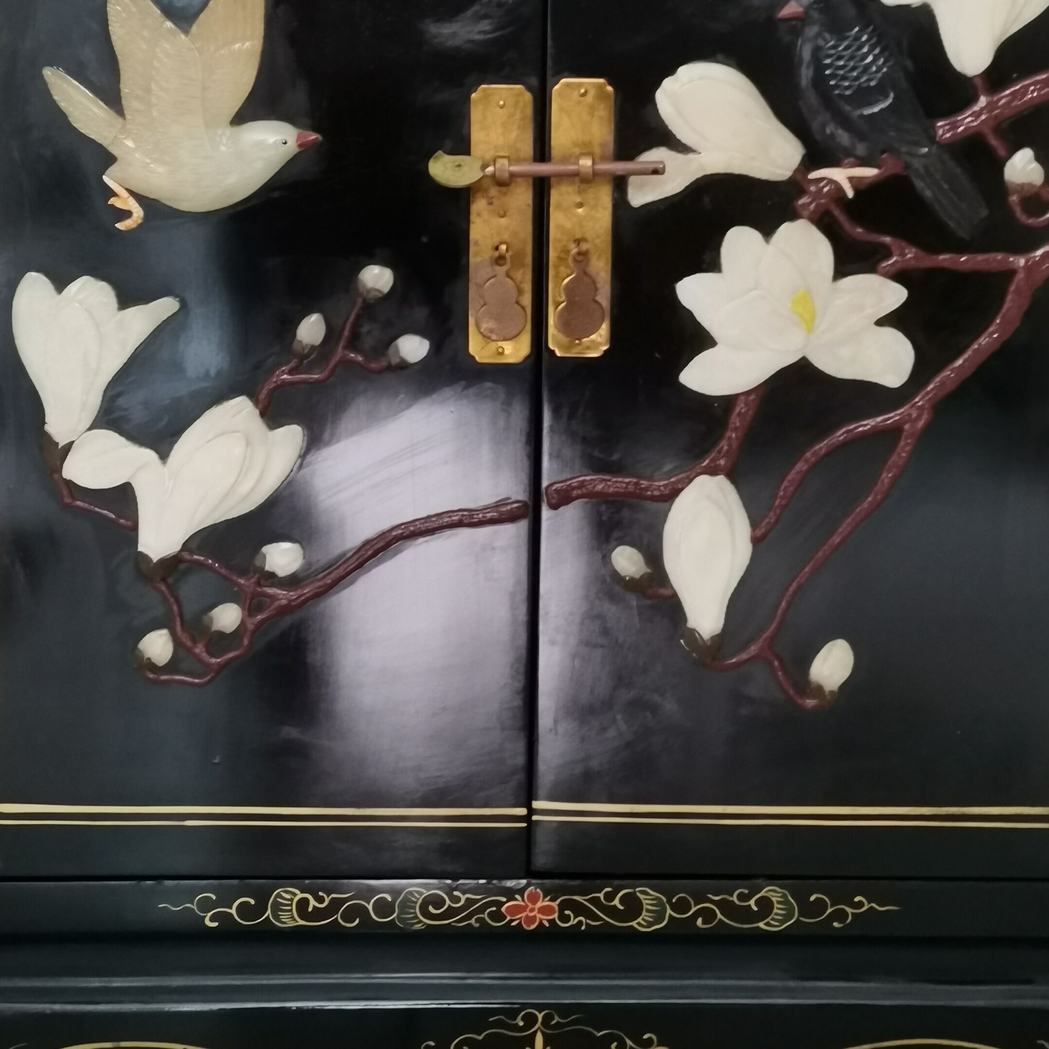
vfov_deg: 30.3
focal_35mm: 56
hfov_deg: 30.5
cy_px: 338
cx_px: 564
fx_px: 1920
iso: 640
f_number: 1.8
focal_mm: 4.75
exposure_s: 1/33.3
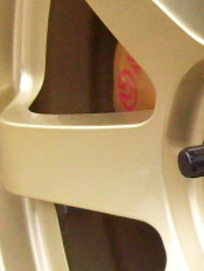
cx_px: 353
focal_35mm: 186
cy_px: 111
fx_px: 1458
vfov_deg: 10.6
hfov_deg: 7.8
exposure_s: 1/89.8
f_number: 2.7
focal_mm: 6
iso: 200
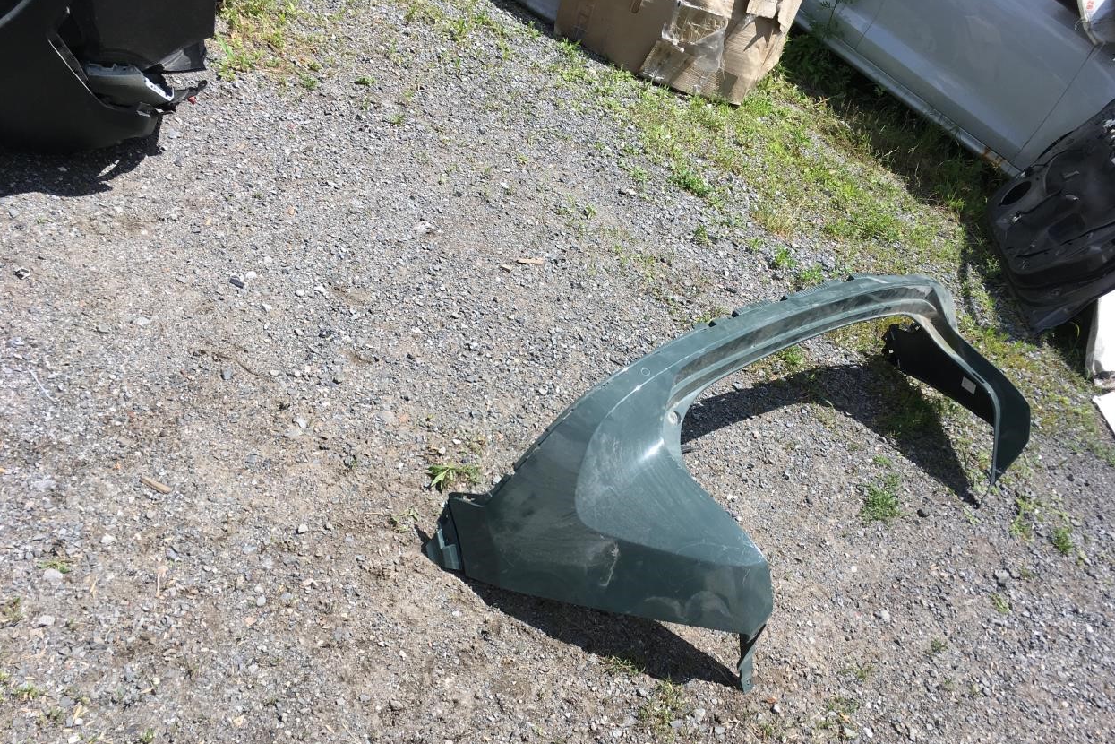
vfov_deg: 42.2
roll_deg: -19.9
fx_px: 960
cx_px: 571
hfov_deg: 60.3
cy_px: 426
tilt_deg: -35.7
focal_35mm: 31
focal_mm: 4.15
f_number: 2.2
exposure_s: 1/1374
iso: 25
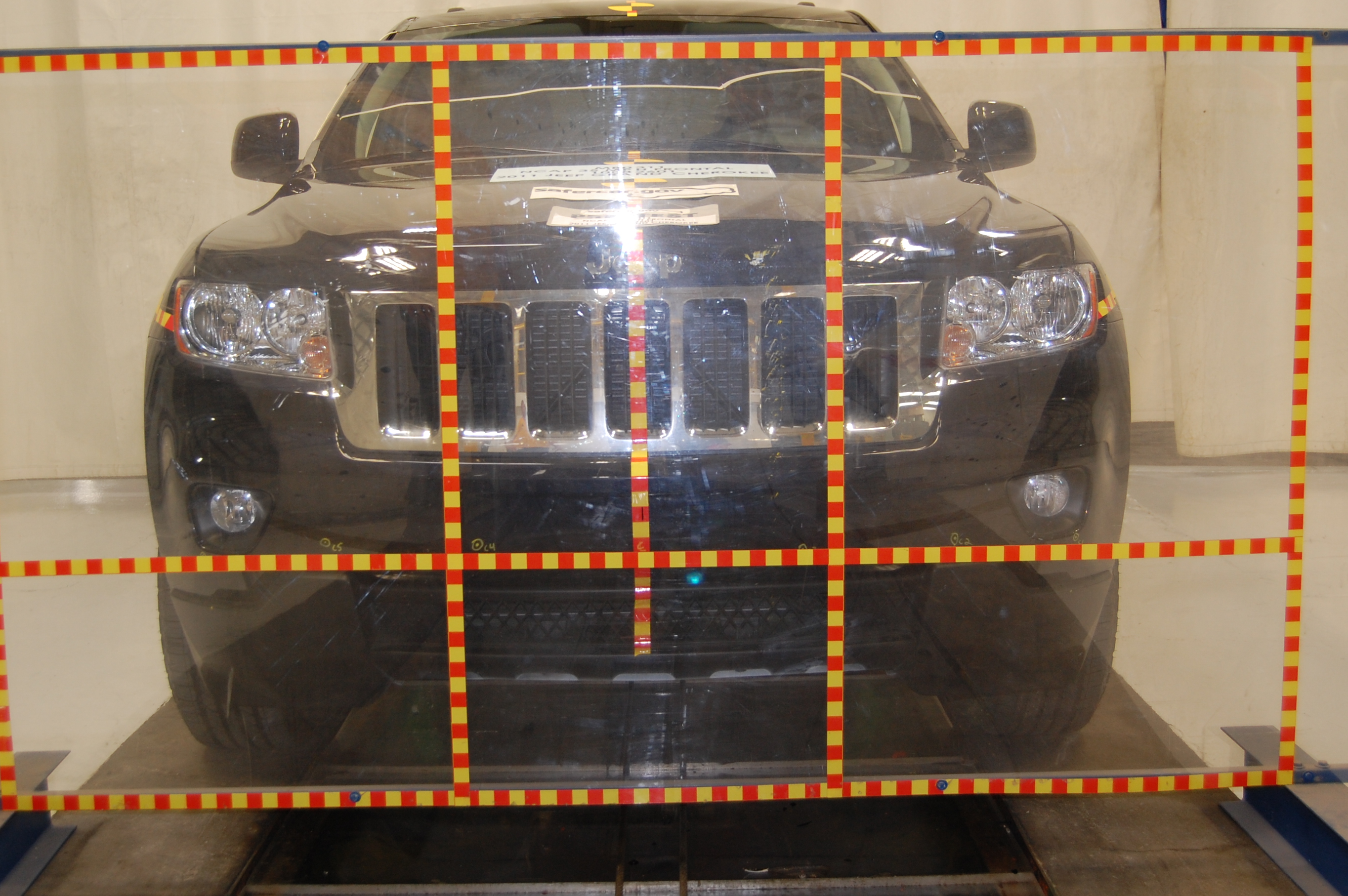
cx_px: 646
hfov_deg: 45.5
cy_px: 413
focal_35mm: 43
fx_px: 1609
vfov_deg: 31.1
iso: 400
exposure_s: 1/60
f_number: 4.2
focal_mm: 26
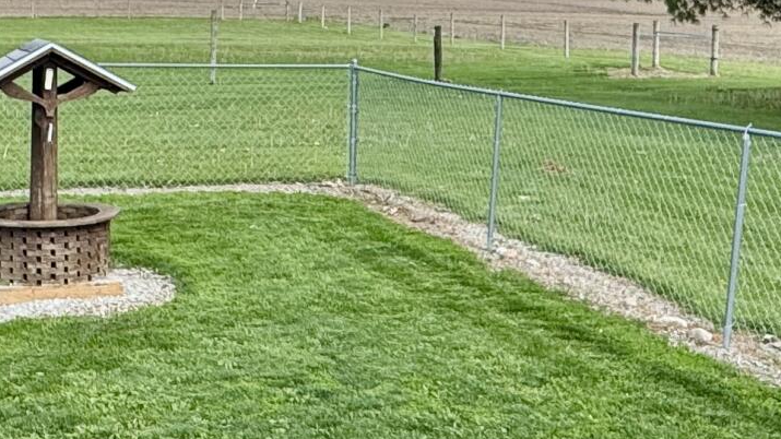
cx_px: 324
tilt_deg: -2.2
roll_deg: -1.7
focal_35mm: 64
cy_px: 20
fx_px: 1325
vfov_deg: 18.4
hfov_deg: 32.8
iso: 50
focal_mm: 2.22
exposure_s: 1/1323
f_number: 2.2
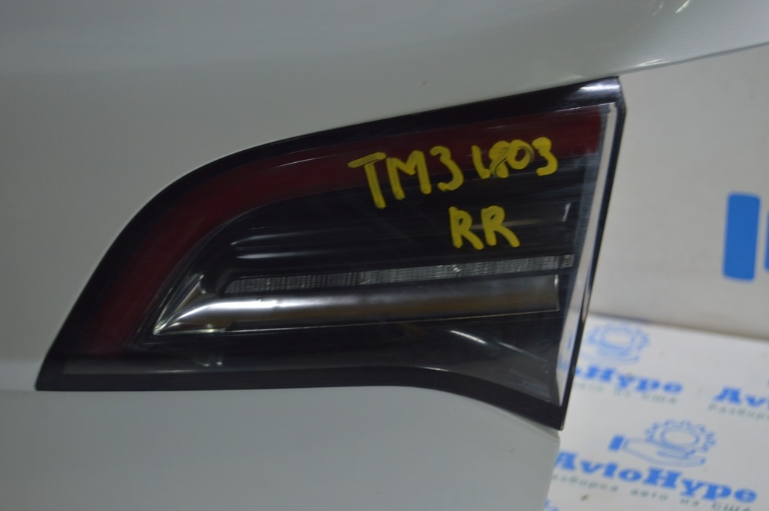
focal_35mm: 82
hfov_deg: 24.6
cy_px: 256
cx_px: 384
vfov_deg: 16.5
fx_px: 1761
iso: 400
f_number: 5.6
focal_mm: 55
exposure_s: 1/20
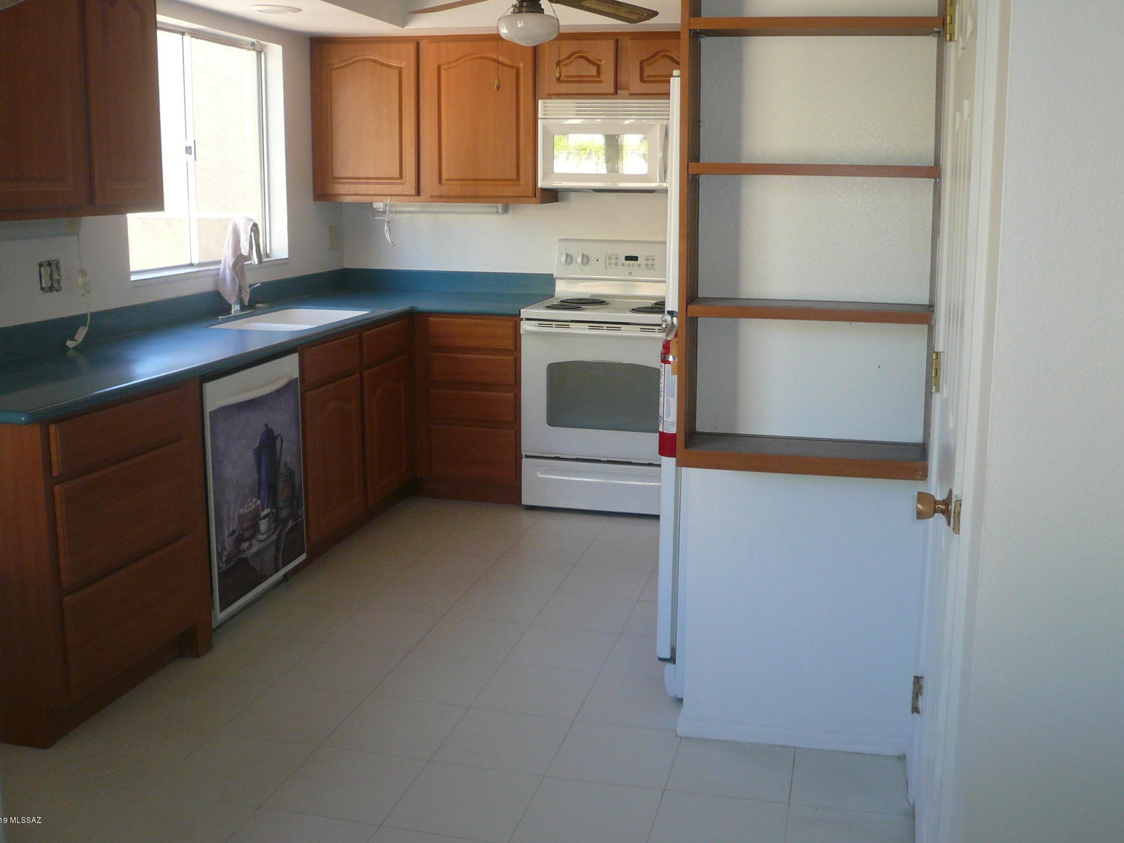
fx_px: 1071
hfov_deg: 55.2
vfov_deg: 42.8
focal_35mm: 33
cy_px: 356
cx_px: 642
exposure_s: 1/40
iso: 100
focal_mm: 4.6
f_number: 2.8
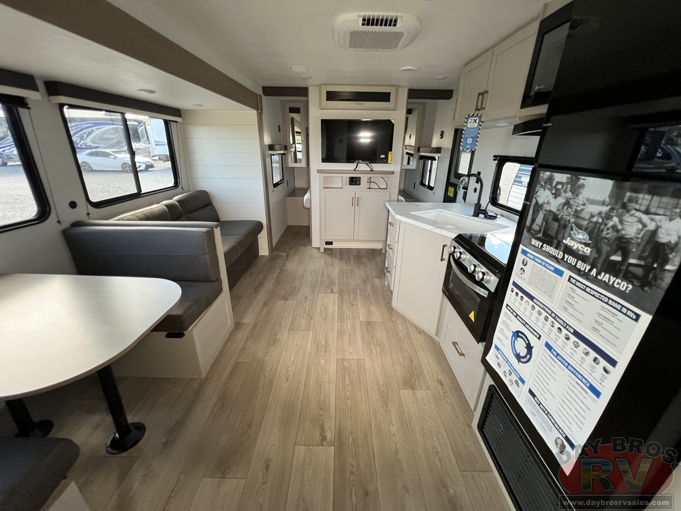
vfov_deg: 89.9
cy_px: 256
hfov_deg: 106.2
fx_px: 256
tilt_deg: -23.8
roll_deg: +1.3
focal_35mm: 13
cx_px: 340
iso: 250
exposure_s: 1/99
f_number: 1.8
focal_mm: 1.57
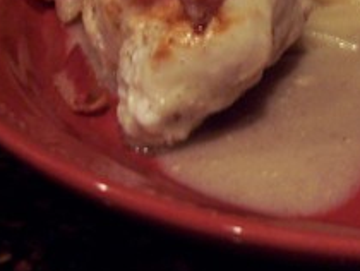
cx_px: 417
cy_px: 45
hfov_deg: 16.6
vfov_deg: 12.9
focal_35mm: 114
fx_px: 1187
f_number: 3.4
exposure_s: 1/8
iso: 200
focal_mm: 8
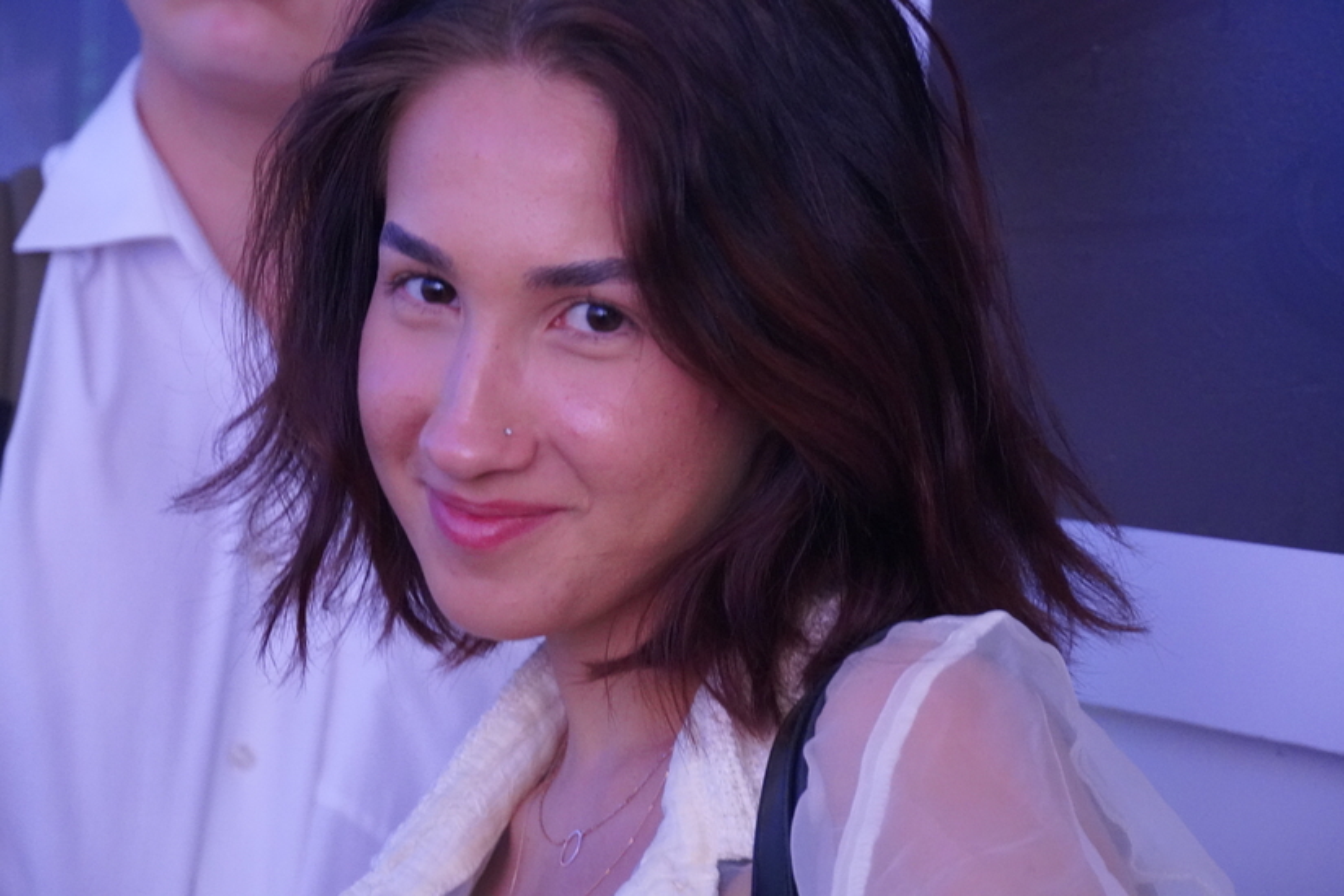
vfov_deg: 11.7
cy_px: 448
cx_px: 672
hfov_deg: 17.5
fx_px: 4368
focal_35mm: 117
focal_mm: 78
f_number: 5.6
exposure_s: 1/20
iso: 6400
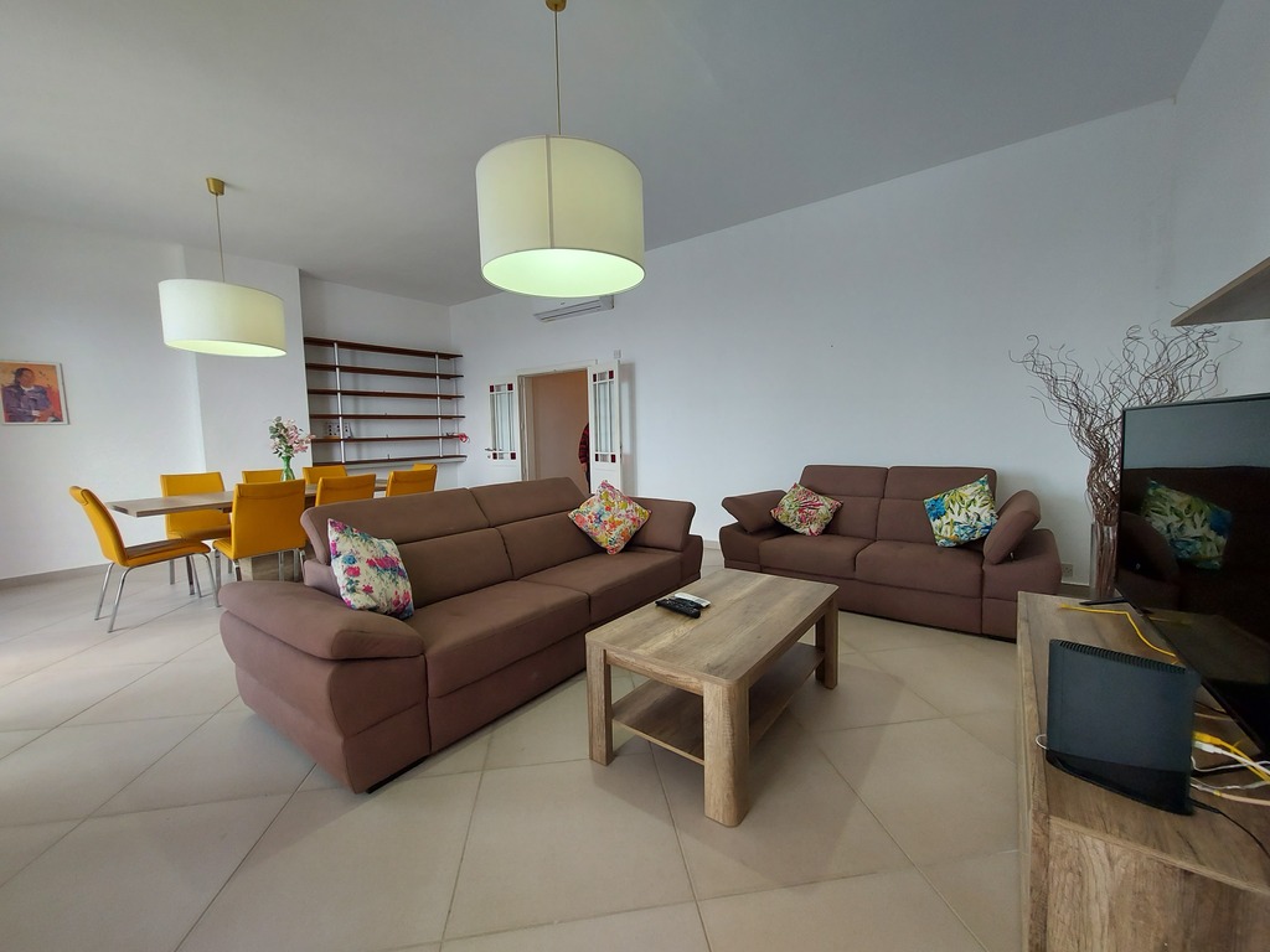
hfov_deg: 106.2
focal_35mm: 13
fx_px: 477
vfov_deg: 89.9
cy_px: 476
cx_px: 635
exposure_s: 1/60
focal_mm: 1.74
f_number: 2.2
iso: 80
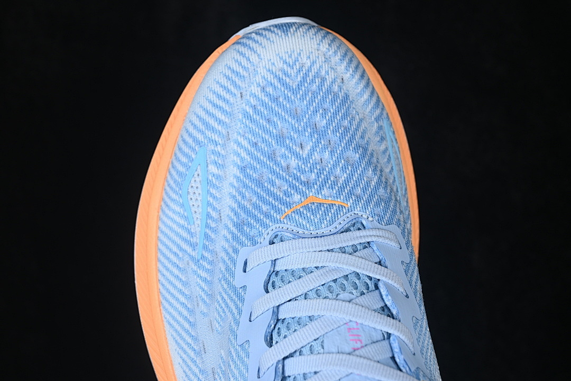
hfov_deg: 27.0
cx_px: 286
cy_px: 190
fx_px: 1189
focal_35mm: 75
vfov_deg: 18.2
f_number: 7.1
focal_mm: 50
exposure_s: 1/80
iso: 160
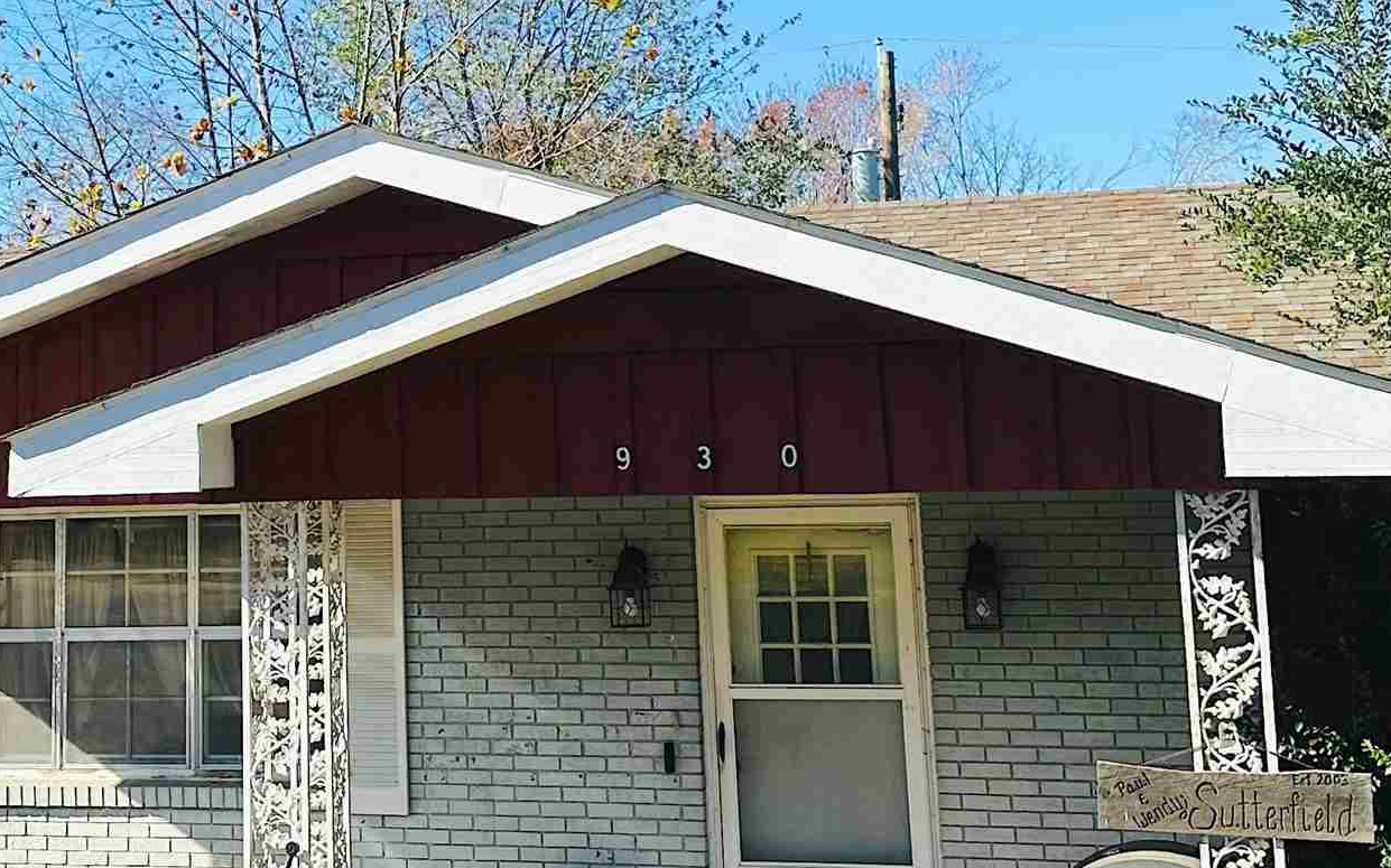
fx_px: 2388
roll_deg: +0.8
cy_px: 124
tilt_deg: +9.3
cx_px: 428
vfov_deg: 20.3
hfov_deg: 32.1
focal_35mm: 63
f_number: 1.78
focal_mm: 6.86
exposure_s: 1/3356
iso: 80
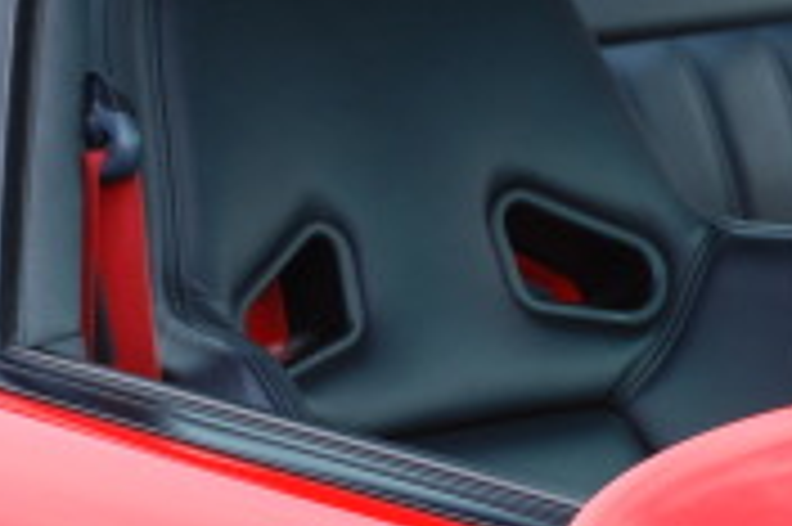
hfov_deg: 5.7
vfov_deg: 3.8
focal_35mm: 360
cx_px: 817
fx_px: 7912
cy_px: 157
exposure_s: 1/60
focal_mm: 66
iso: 100
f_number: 7.1
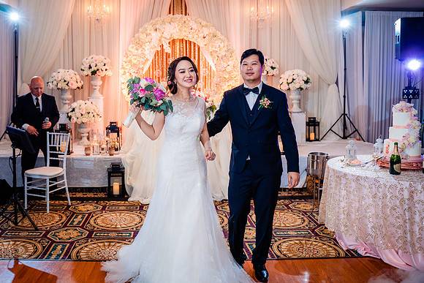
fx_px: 382
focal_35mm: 32
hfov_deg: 57.8
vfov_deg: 40.5
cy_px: 119
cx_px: 178
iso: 1000
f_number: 3.5
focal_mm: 28
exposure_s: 1/160
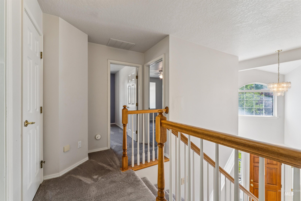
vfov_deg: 76.2
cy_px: 100
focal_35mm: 15
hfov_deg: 99.3
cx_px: 150
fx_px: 128
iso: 400
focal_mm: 15.3
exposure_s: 1/15
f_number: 13
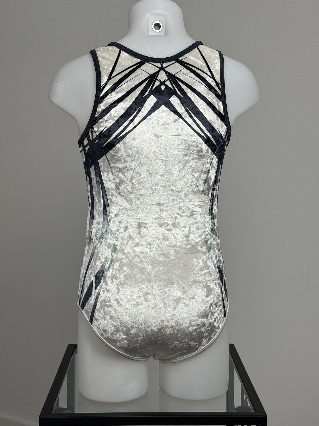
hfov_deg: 30.3
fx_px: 590
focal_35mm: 48
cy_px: 213
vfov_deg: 39.7
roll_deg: -0.1
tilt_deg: -6.0
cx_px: 160
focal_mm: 6.76
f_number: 1.78
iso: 50
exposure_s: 1/196
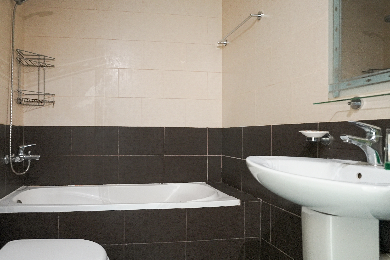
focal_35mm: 26
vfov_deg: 49.5
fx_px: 282
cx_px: 145
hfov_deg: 68.3
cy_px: 134
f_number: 2.8
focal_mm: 20
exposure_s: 1/8
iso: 1600
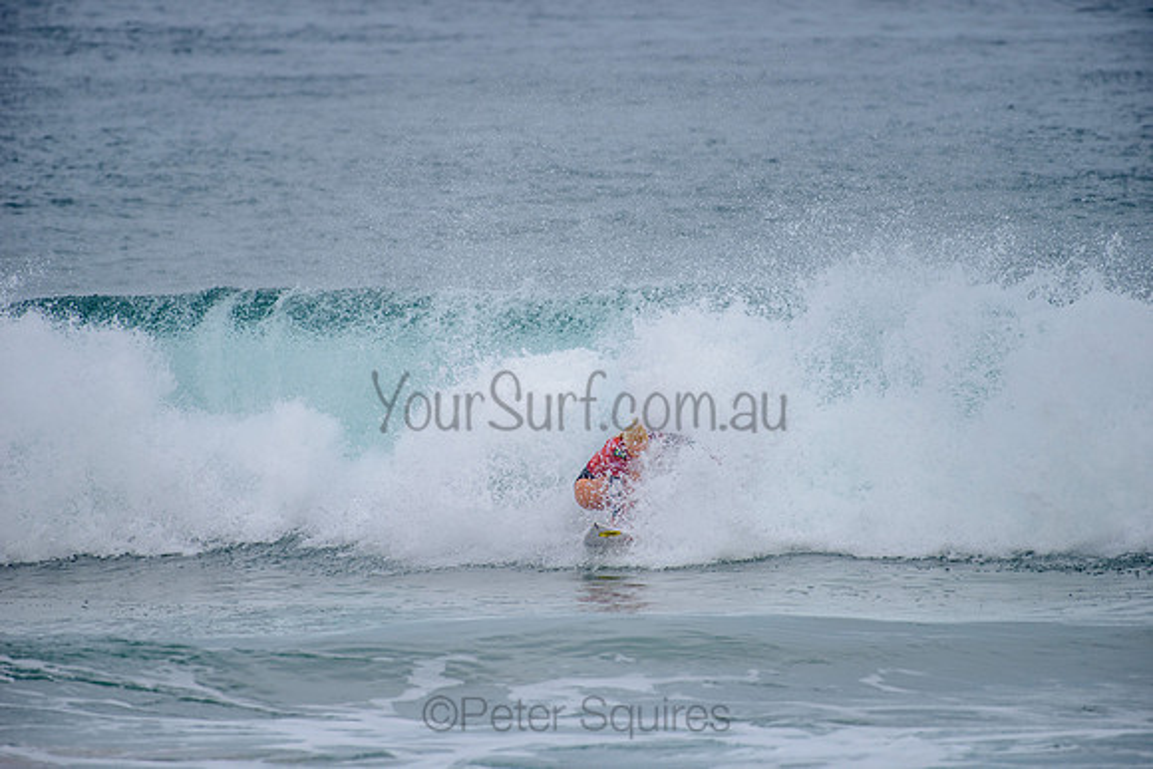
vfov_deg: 2.8
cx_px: 576
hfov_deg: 4.1
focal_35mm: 500
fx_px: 16017
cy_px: 384
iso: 360
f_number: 5.6
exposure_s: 1/2000
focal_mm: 500
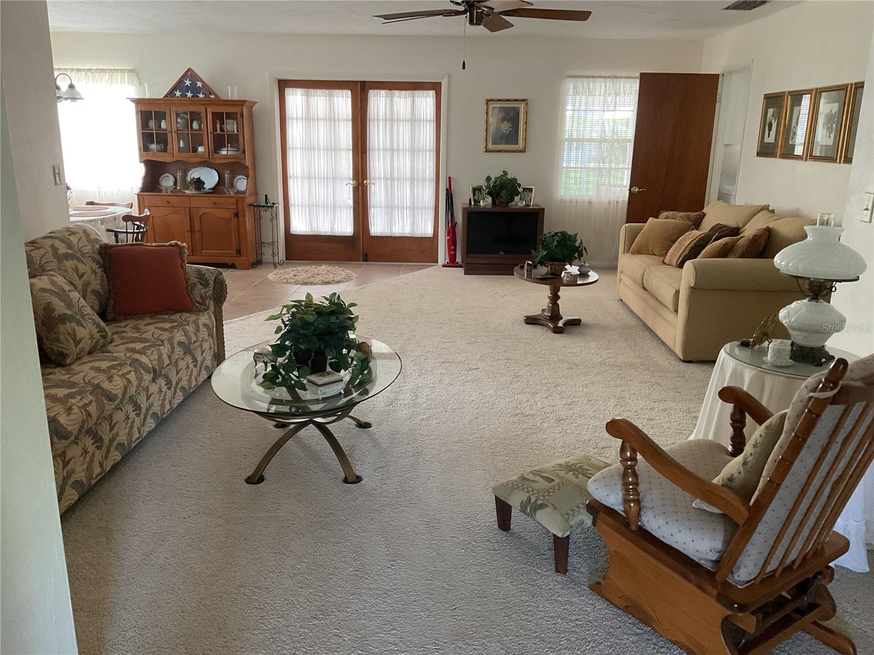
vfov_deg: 48.2
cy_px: 328
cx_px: 437
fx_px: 732
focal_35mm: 29
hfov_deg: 61.7
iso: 250
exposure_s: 1/60
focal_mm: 3
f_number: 1.8
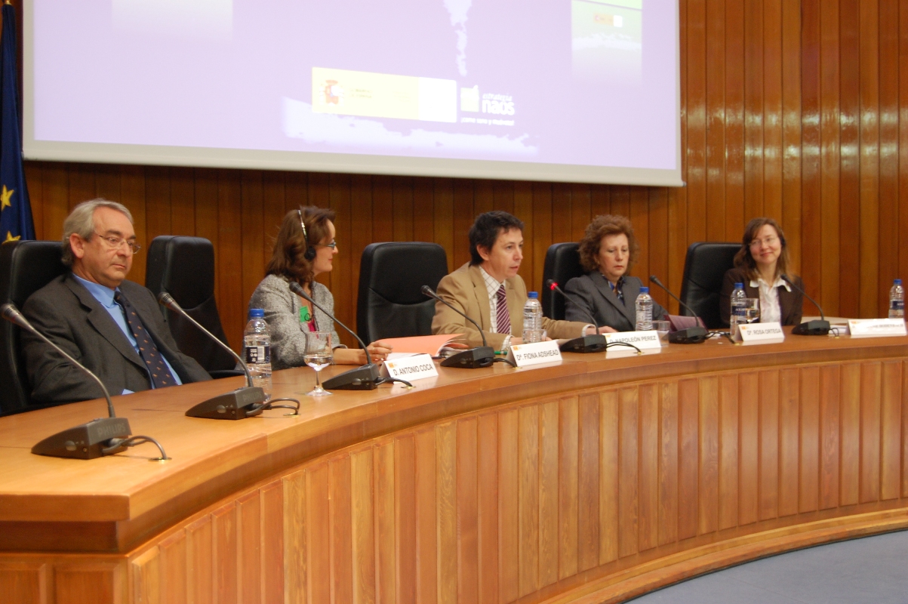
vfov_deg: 28.0
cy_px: 302
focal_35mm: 48
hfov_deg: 41.1
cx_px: 454
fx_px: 1210
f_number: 4.5
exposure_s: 1/8
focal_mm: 32
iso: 800
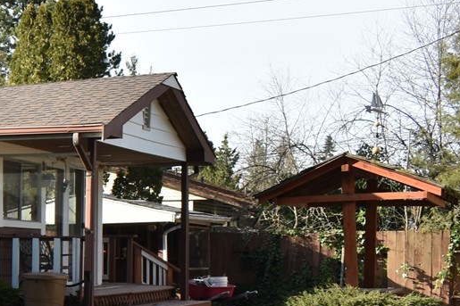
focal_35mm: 89
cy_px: 281
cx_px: -244
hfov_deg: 19.7
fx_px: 1137
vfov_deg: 15.2
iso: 100
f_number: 6.3
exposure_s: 1/200
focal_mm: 18
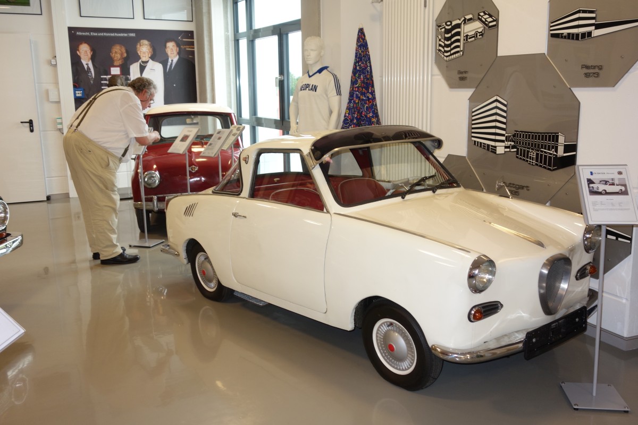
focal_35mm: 35
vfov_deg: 37.9
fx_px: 620
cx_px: 319
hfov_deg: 54.4
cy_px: 212
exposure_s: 1/40
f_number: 2.8
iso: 200
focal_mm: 13.09
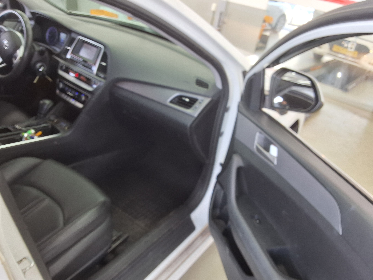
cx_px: 186
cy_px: 140
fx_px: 302
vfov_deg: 49.7
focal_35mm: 28
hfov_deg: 63.4
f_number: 1.9
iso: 40
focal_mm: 2.91
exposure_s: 1/60
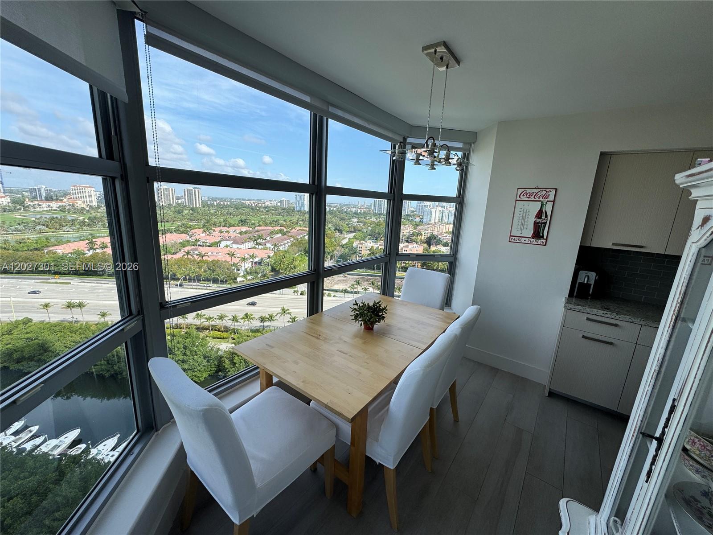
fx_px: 288
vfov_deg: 85.7
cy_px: 268
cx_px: 356
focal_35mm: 14
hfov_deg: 102.1
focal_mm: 2.22
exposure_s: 1/467
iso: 40
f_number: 2.2
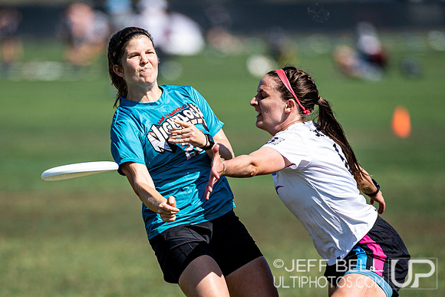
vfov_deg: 2.4
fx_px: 7187
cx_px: 174
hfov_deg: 3.5
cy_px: 266
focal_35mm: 581
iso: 160
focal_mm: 300
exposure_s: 1/2500
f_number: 3.2
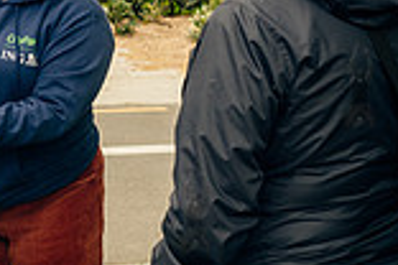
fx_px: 1437
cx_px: -135
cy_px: 83
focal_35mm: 130
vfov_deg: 10.5
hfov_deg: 15.0
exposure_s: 1/160
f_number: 5.6
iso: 250
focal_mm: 35
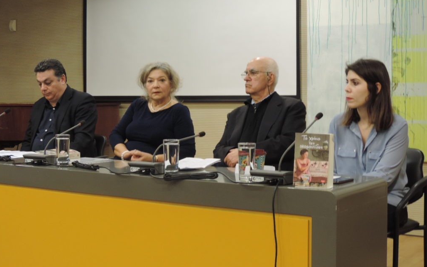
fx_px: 686
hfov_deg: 34.6
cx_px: 211
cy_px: 110
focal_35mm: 59
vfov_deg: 22.0
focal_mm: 9.8
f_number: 3.7
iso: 400
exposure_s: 1/20
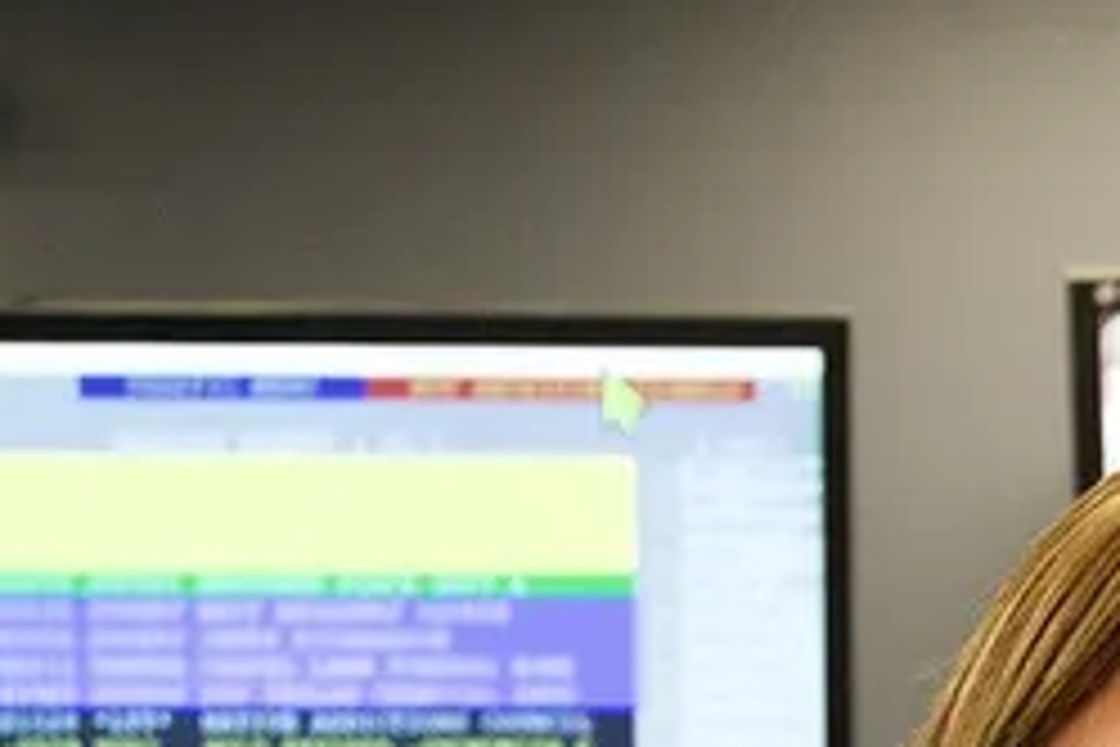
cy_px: 1192
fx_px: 5177
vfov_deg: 8.0
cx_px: 1286
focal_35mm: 166
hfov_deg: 12.1
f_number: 4
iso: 1600
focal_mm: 23
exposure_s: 1/160
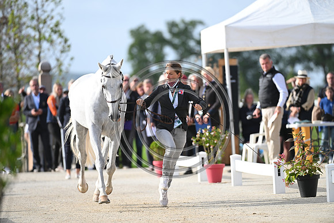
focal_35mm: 350
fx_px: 3248
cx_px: 167
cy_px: 112
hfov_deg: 5.9
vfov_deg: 3.9
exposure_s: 1/1600
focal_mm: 350
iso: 500
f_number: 5
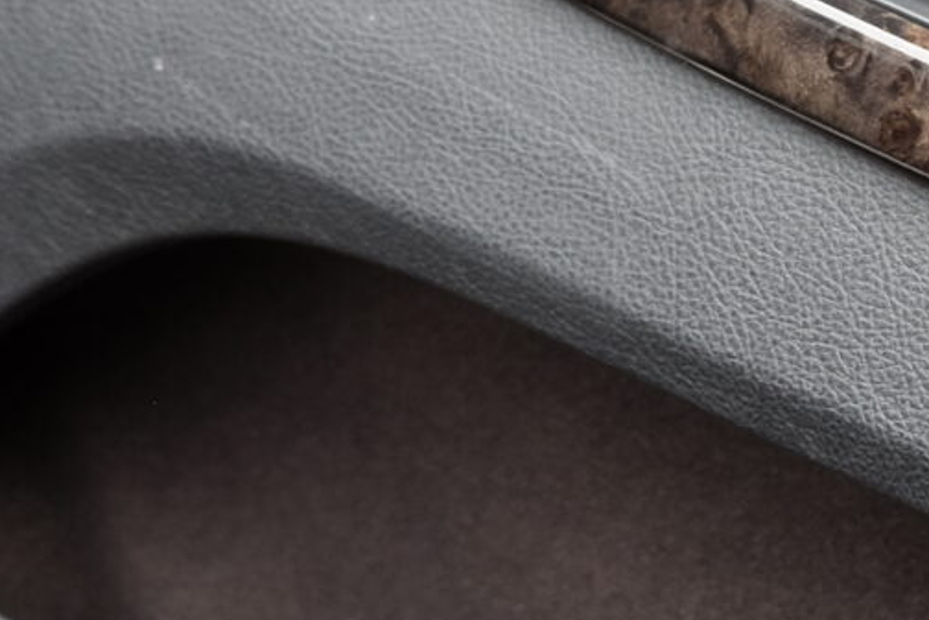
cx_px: 1589
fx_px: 4722
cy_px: 38
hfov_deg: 10.6
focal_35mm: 183
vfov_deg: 7.5
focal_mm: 24.3
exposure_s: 1/42
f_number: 3.2
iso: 400
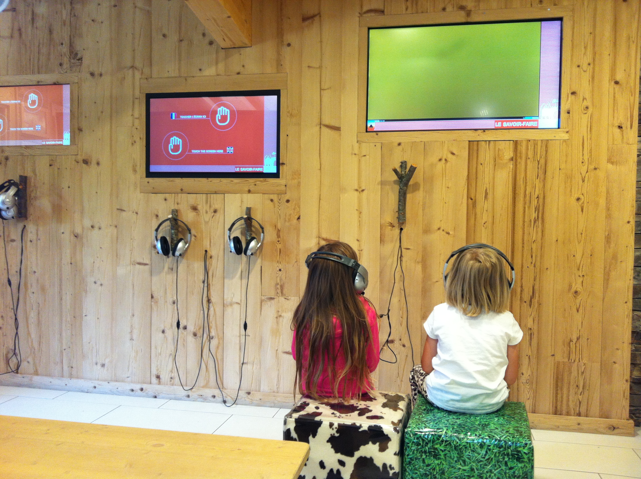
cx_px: 320
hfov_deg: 52.7
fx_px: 647
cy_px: 240
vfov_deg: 40.6
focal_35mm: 35
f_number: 2.8
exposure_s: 1/20
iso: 100
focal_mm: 3.85
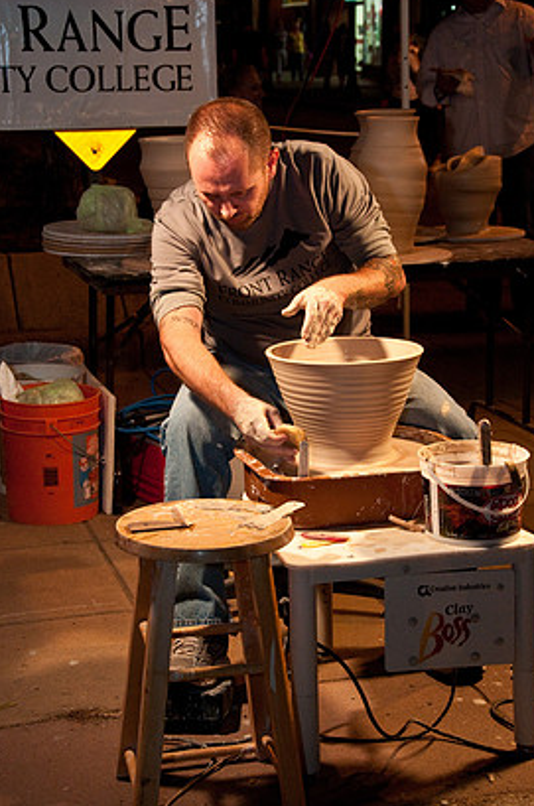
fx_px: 1698
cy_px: 414
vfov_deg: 26.7
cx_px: 273
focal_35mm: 76
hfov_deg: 17.9
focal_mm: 46
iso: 1250
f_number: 6.3
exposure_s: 1/30
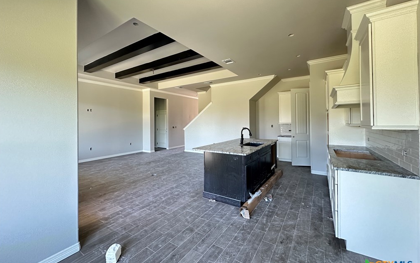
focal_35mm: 15
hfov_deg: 101.5
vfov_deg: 74.6
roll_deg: +0.6
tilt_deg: +0.5
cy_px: 120
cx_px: 210
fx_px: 172
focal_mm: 2.22
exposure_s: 1/60
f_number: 2.2
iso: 400
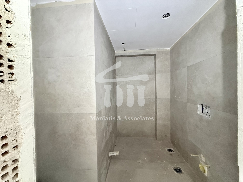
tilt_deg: -2.2
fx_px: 98
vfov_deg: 85.7
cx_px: 122
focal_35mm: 14
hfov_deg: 102.1
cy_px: 91
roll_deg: +1.2
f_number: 2.2
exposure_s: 1/60
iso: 640
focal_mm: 2.22
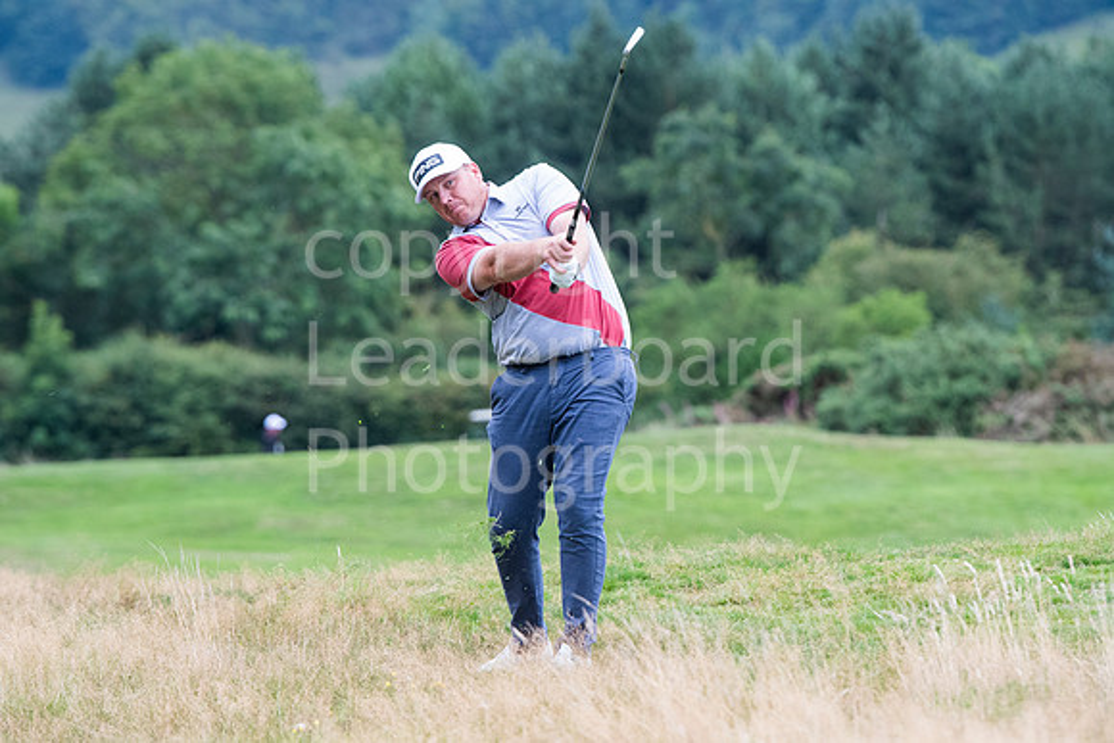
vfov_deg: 5.1
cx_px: 557
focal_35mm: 270
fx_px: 8357
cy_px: 372
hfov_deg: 7.6
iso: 1600
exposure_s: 1/1600
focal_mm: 180
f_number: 4.5
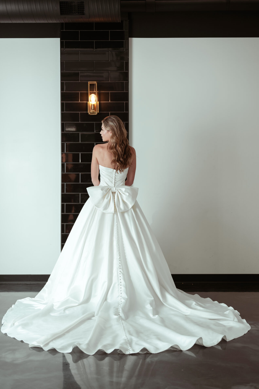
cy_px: 194
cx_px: 130
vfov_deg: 39.6
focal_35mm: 50
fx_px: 540
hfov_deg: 27.0
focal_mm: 50
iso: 200
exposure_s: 1/125
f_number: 2.5
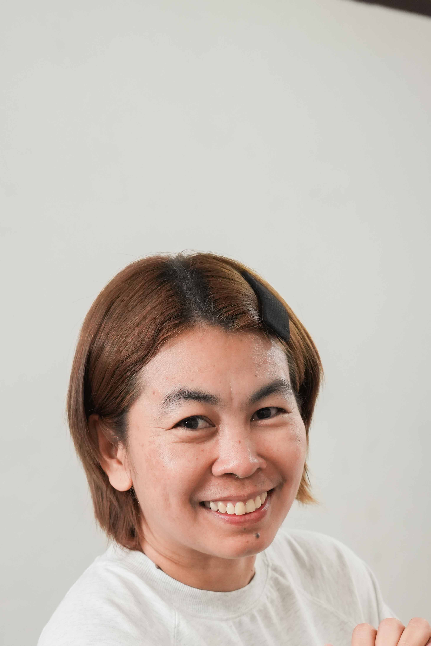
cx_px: 248
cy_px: 617
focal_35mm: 91
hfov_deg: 15.0
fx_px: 1634
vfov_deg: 21.7
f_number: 4.5
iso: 1250
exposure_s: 1/100
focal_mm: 42
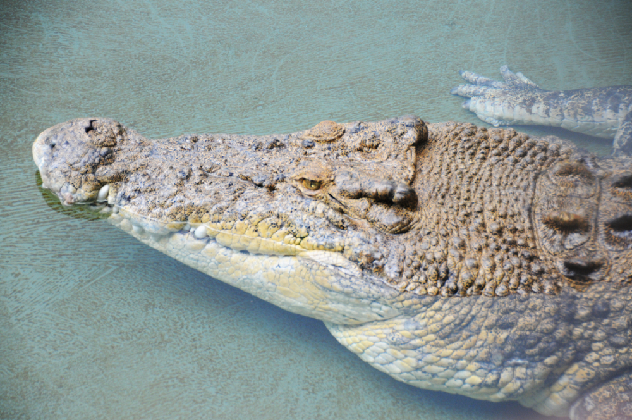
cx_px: 316
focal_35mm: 135
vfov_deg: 10.1
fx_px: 2367
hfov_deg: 15.2
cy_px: 210
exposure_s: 1/200
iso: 640
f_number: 6.3
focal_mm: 90
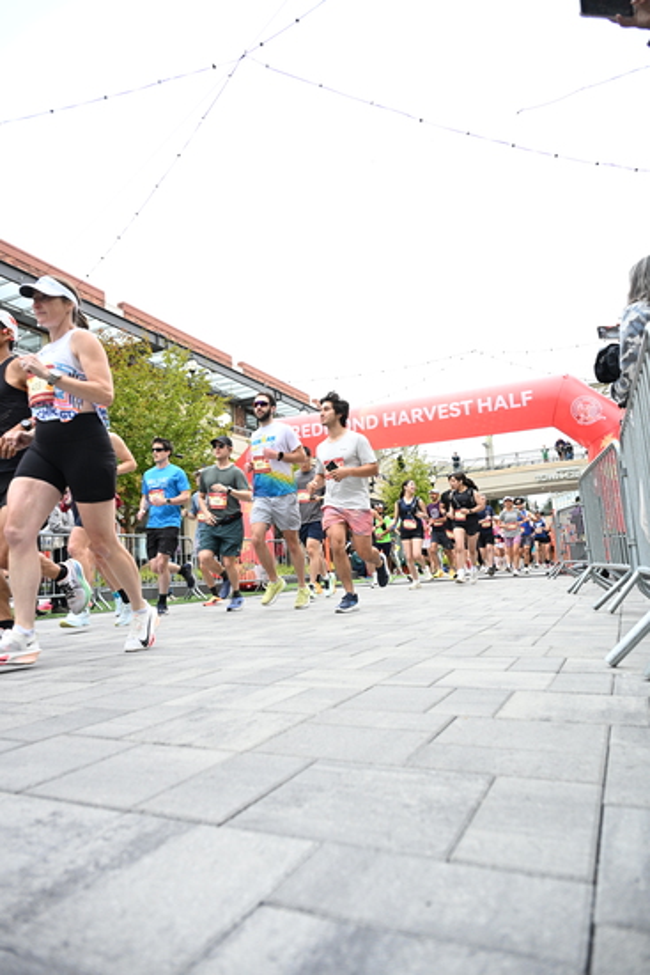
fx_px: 650
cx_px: 325
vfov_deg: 73.7
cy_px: 488
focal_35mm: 24
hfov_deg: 53.2
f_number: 4
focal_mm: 24
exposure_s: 1/640
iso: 2000
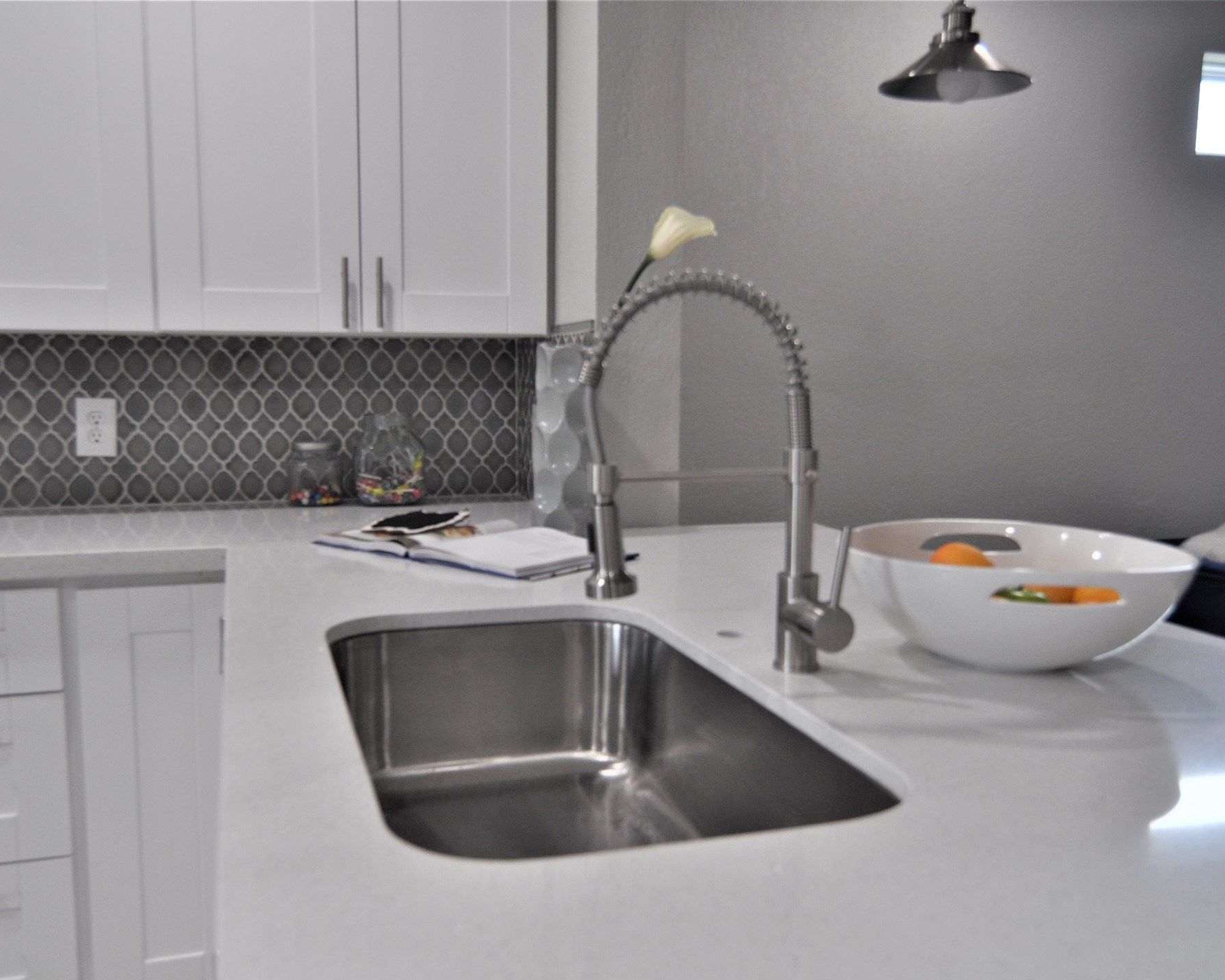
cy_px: 498
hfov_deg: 57.2
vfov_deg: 47.1
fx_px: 1124
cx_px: 594
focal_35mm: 31
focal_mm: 18
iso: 400
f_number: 4.5
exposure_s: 1/80
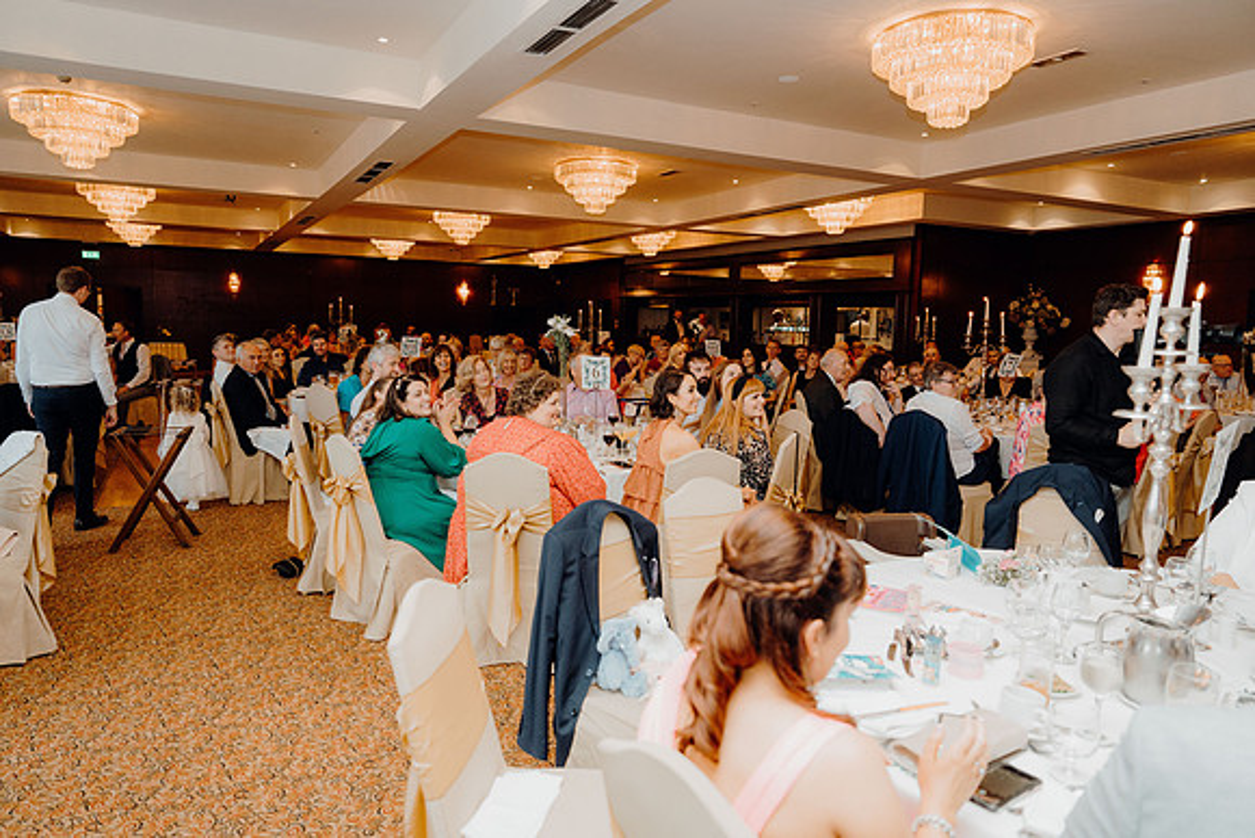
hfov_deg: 73.7
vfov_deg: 53.2
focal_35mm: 24
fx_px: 837
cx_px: 628
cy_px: 419
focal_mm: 24
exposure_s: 1/200
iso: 1250
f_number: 2.8
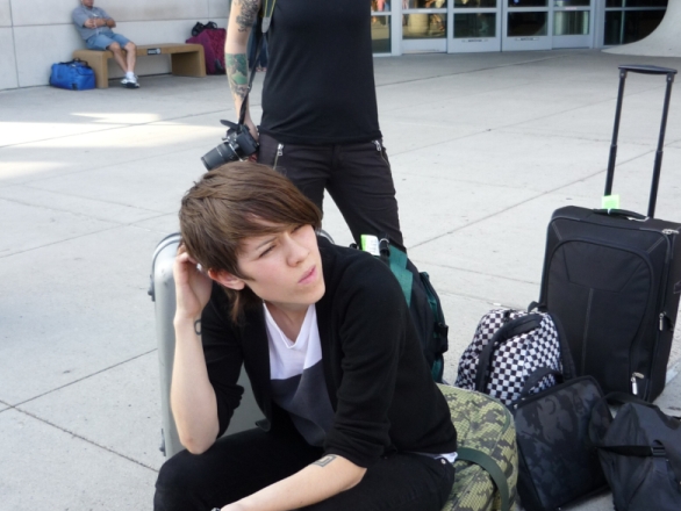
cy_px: 267
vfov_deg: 32.2
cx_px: 339
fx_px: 886
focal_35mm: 45
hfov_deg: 42.1
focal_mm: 5.5
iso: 100
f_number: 2.8
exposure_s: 1/125
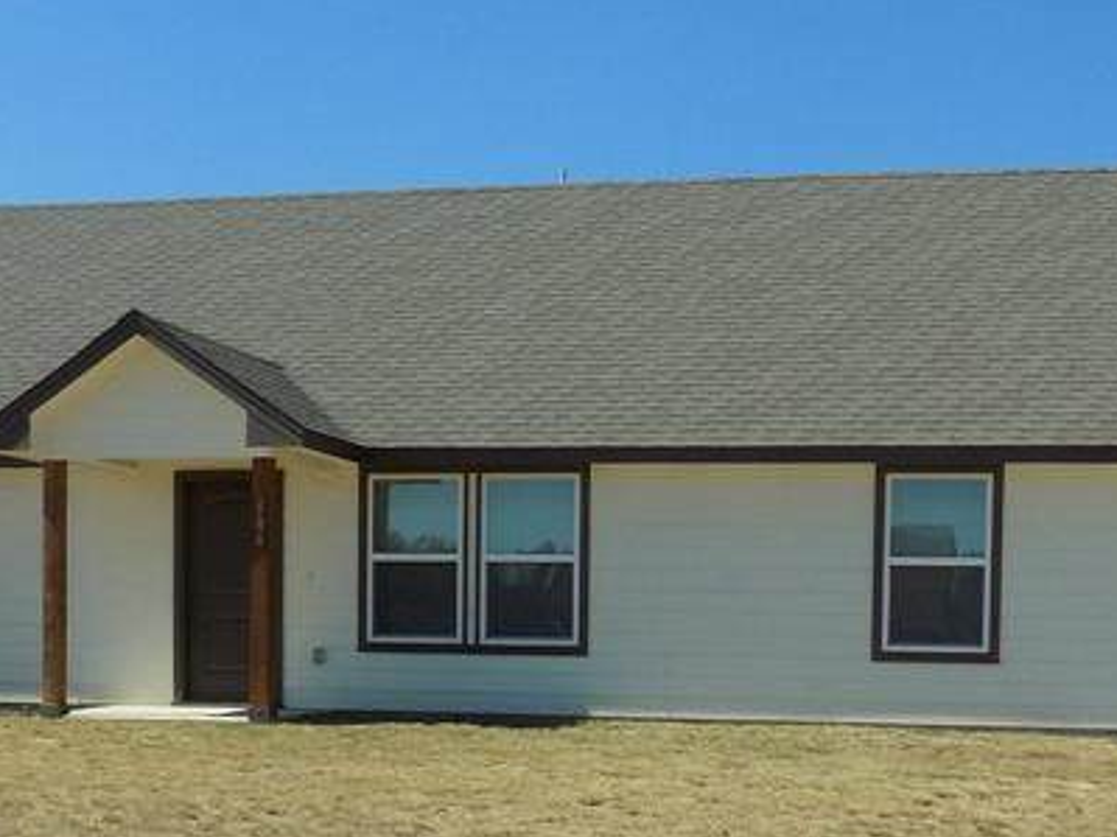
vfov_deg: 24.0
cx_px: 619
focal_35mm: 59
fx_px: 1903
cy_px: 773
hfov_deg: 32.7
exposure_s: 1/1500
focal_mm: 4
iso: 80
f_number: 3.1
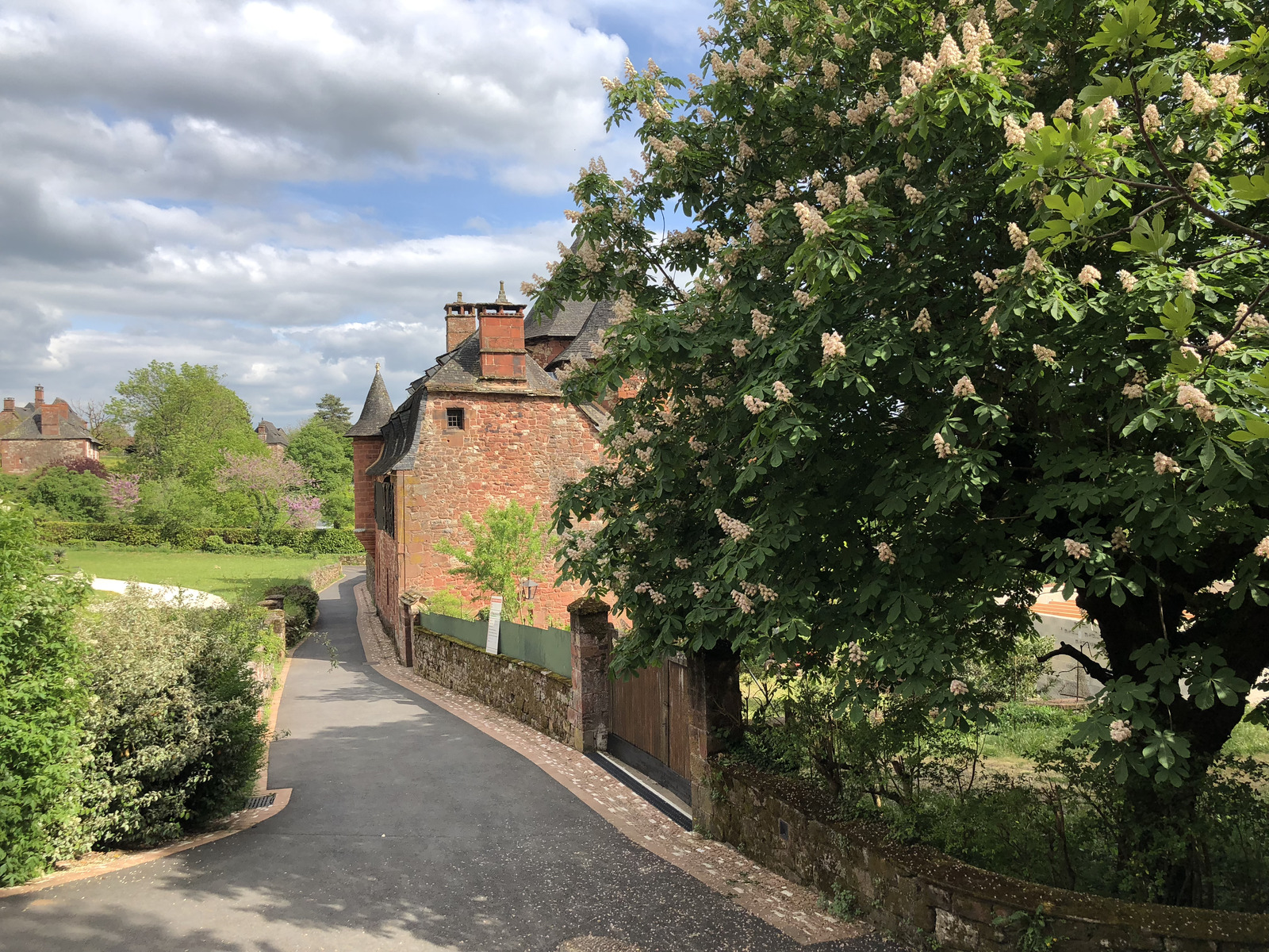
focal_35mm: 28
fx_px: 1026
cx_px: 634
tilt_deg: +2.2
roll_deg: +2.0
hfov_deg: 63.4
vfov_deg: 49.7
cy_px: 476
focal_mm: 4
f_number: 1.8
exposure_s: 1/979
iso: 20
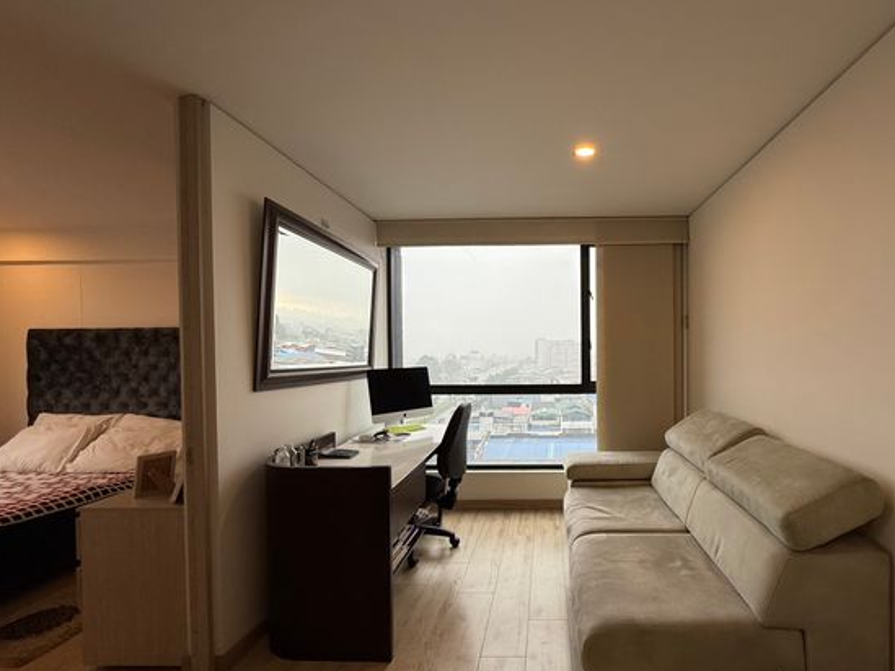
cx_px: 537
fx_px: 440
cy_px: 357
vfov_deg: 74.7
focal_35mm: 17
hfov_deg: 89.8
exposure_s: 1/99
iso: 80
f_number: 2.2
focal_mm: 2.22
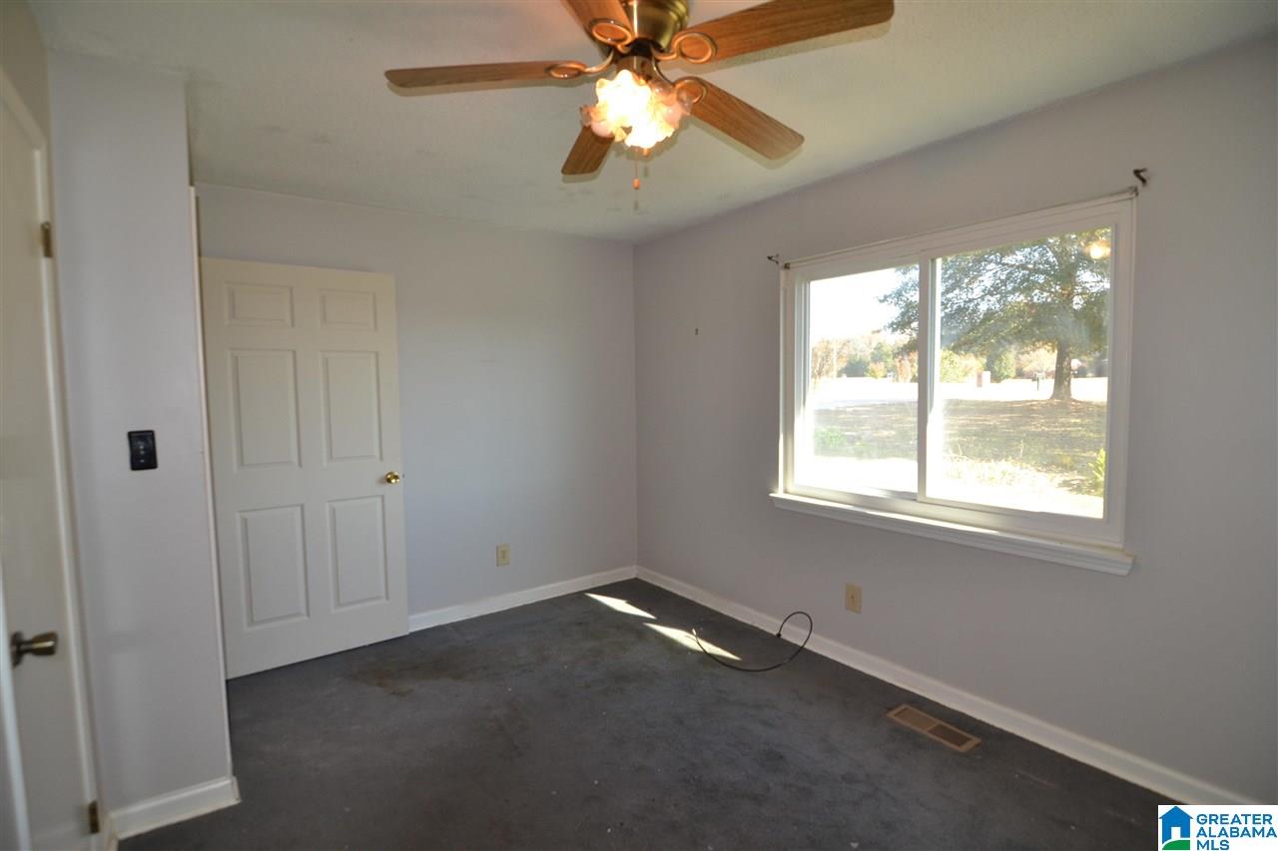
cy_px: 426
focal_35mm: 16
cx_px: 639
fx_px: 586
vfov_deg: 72.0
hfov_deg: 95.0
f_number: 4
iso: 360
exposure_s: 1/125
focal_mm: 11
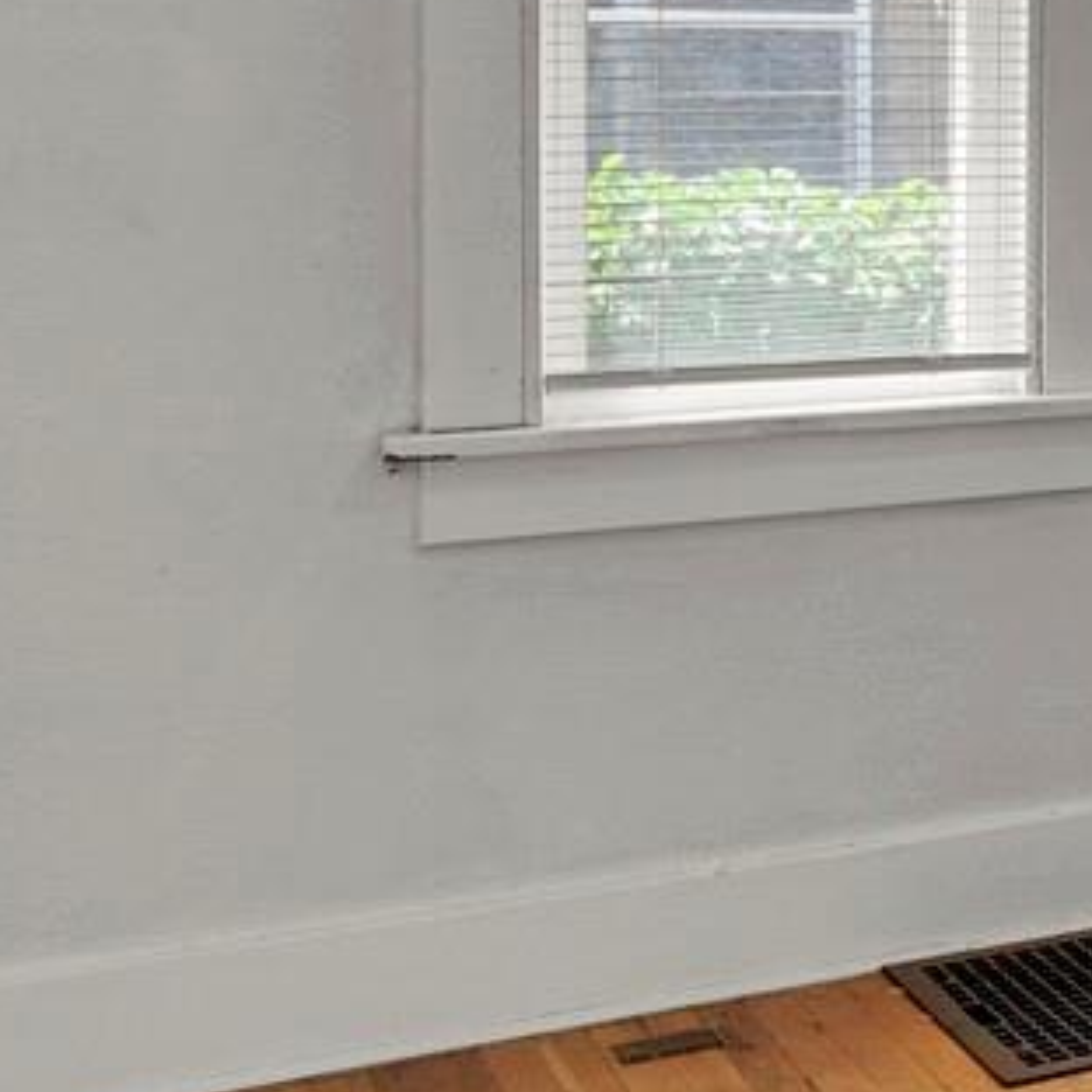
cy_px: 77
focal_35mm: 74
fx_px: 2641
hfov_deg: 18.0
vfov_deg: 22.7
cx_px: 2028
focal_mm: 17
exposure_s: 1/1.25
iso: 250
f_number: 8
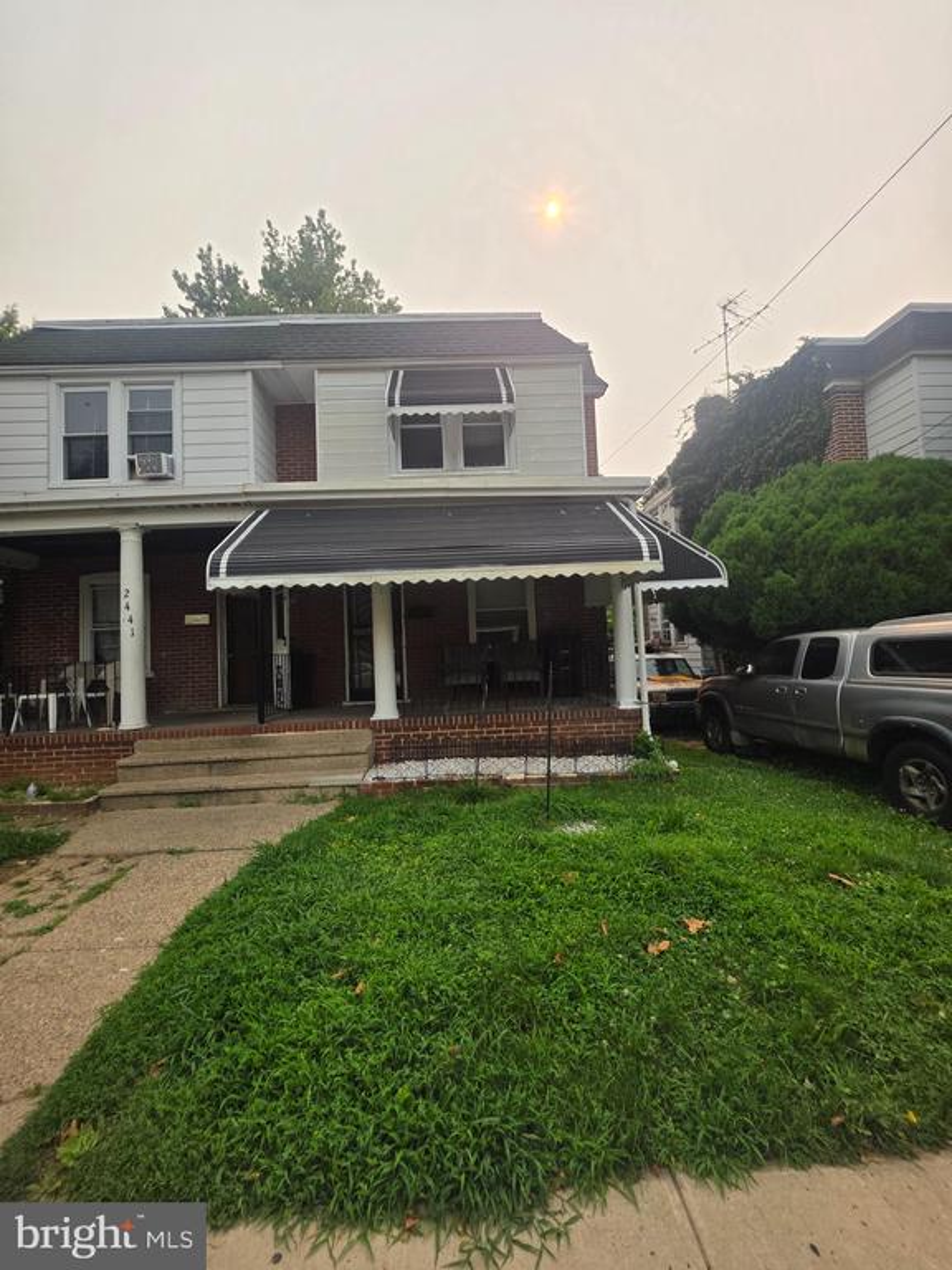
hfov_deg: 89.9
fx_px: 477
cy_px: 635
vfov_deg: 106.2
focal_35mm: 13
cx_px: 476
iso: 40
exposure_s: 1/2450
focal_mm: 2.2
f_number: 1.9
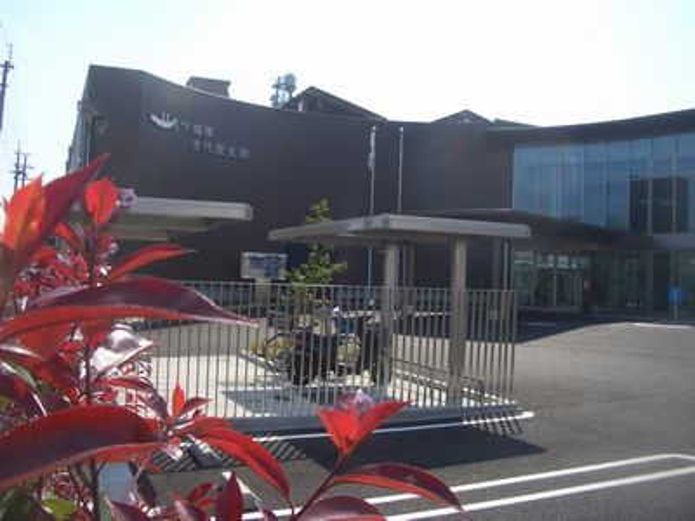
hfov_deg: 52.6
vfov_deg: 40.7
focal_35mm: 35
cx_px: 348
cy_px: 260
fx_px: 703
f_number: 4.3
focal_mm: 5.8
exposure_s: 1/320
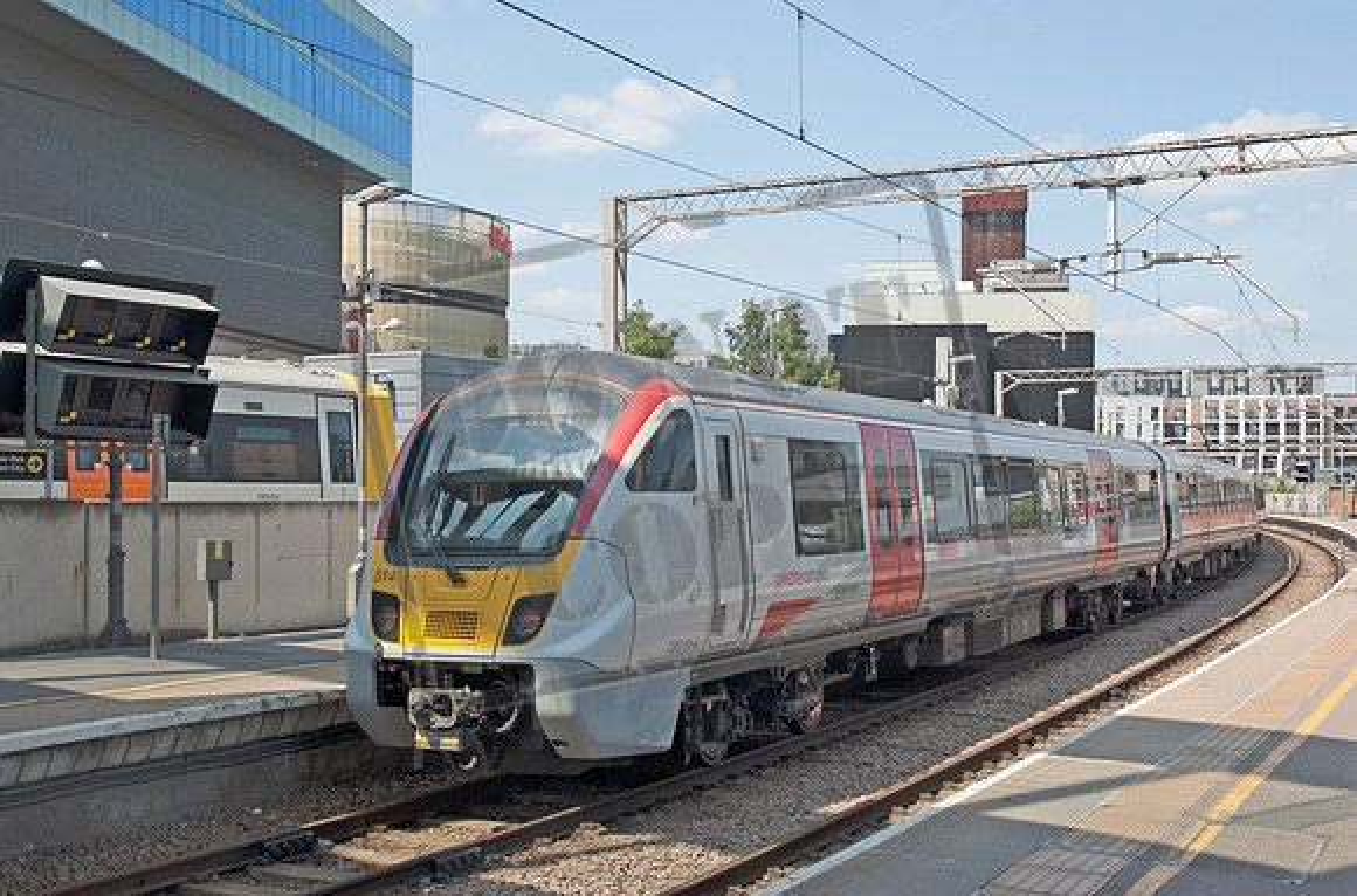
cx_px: 678
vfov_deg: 32.8
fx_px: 1522
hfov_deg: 48.1
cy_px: 448
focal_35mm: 40
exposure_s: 1/250
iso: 200
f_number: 8
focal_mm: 27
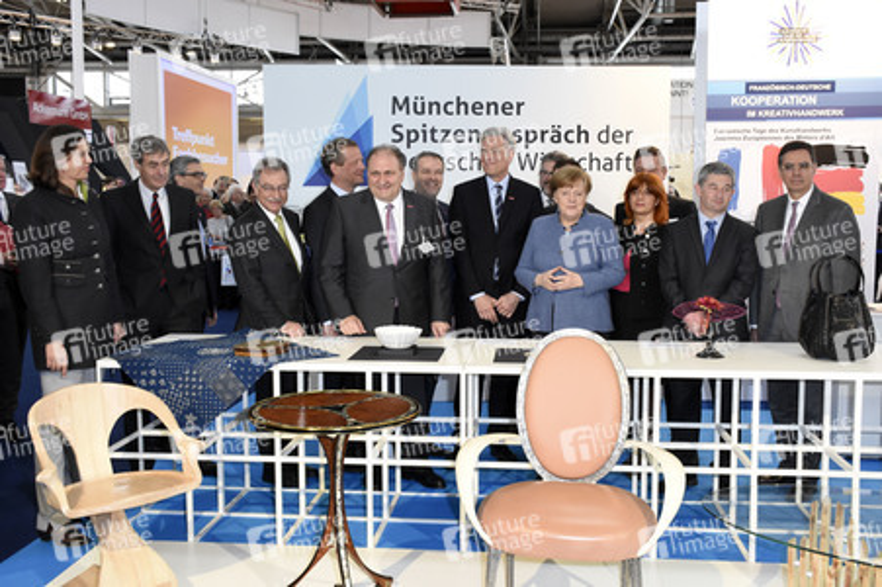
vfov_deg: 36.8
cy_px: 294
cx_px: 441
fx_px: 881
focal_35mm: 36
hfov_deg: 53.2
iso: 1600
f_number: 6.3
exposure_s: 1/60
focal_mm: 24
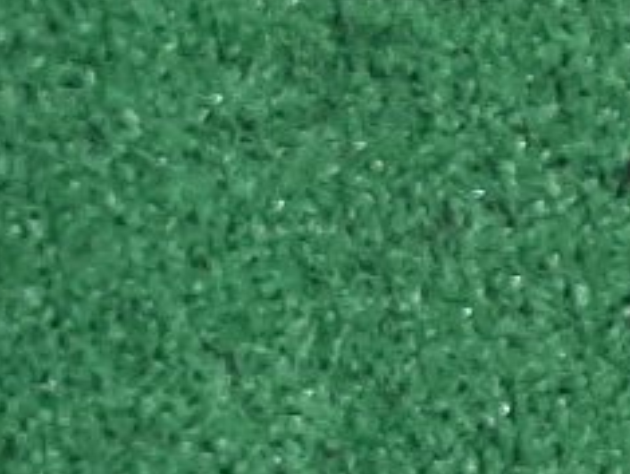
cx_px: 1828
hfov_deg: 9.8
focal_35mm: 159
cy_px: -364
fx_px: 2898
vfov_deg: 9.0
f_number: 1.7
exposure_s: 1/50
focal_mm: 3.93
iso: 210
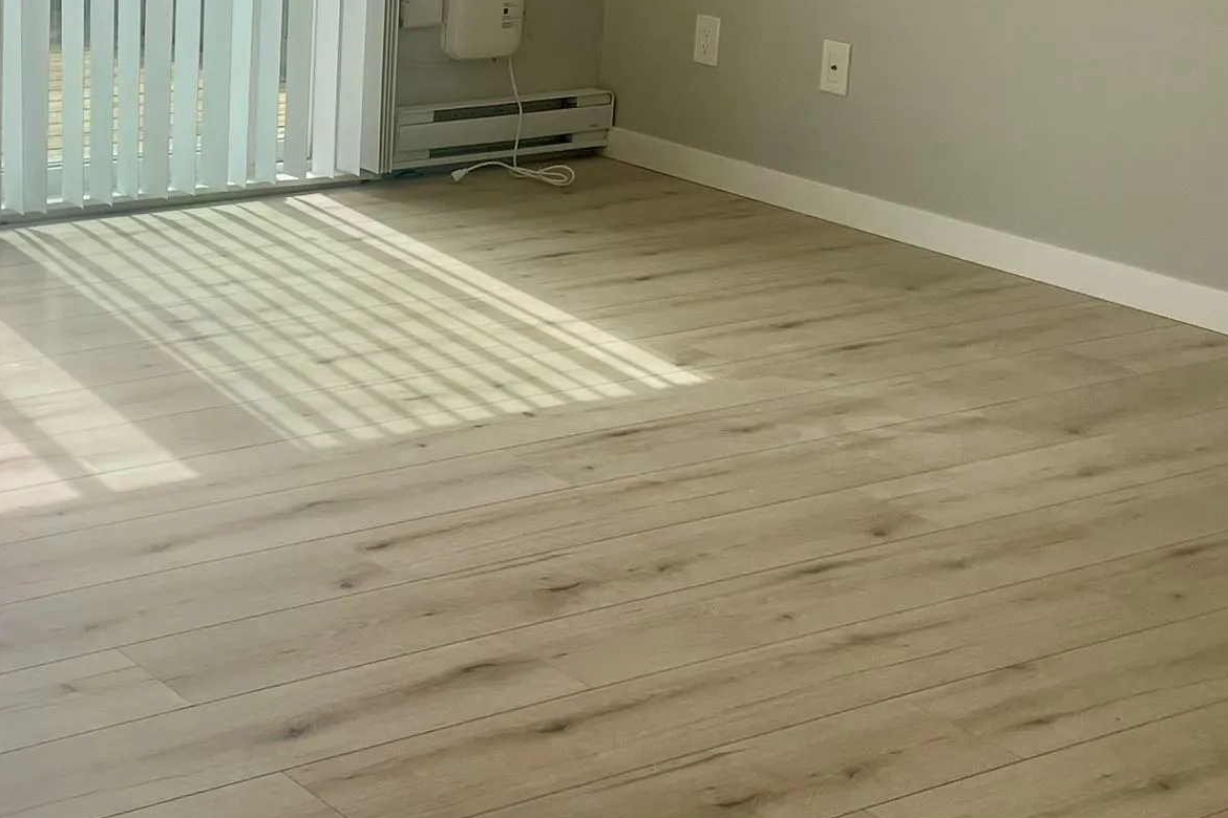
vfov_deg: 18.8
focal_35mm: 71
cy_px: 59
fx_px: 2422
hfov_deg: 27.2
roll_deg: -1.4
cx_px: 65
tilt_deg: -11.2
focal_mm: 4.2
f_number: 1.6
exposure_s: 1/1114
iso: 32
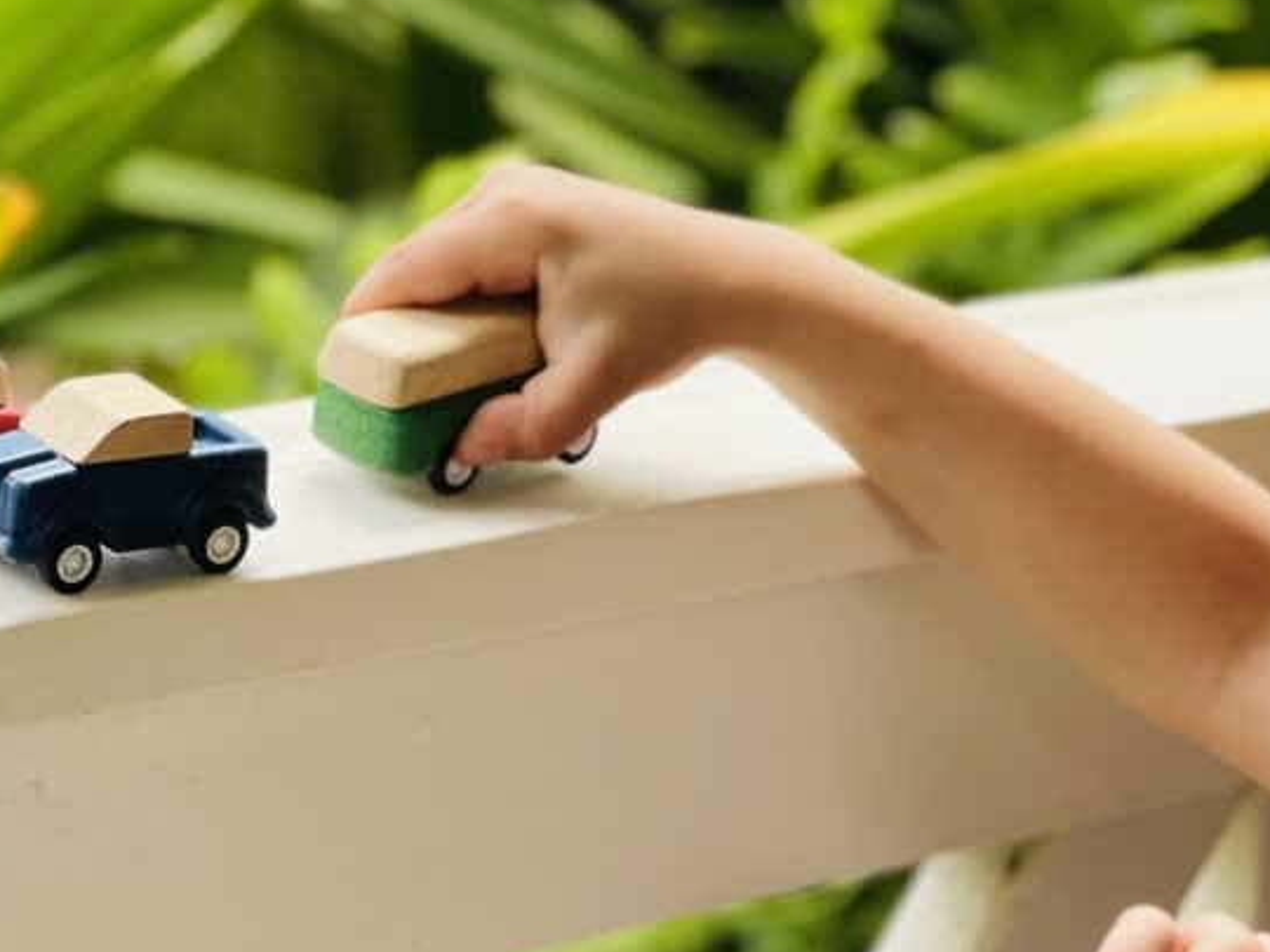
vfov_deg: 10.1
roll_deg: -3.1
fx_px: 5356
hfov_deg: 13.5
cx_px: 731
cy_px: 846
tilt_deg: -15.9
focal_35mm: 146
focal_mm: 9
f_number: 2.8
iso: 40
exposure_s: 1/121
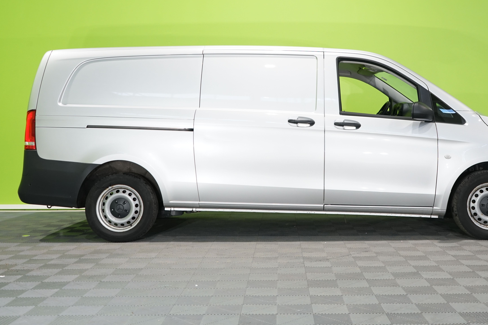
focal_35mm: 44
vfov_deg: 30.3
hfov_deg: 44.3
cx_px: 286
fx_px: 596
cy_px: 110
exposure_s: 1/30
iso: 800
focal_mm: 32
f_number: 5.6
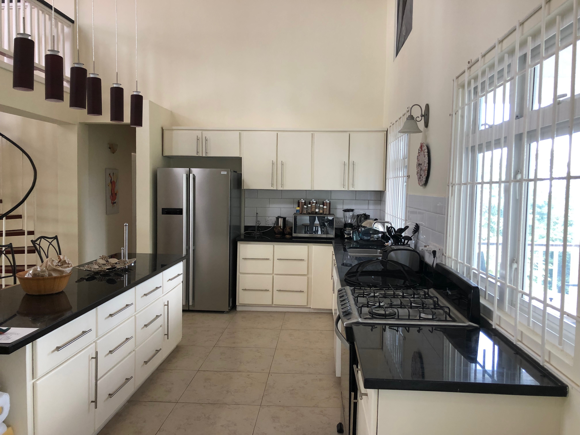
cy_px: 218
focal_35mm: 28
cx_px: 290
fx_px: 469
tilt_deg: -2.3
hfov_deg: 63.4
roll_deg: -0.7
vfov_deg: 49.7
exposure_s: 1/30
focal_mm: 4
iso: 20
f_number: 1.8
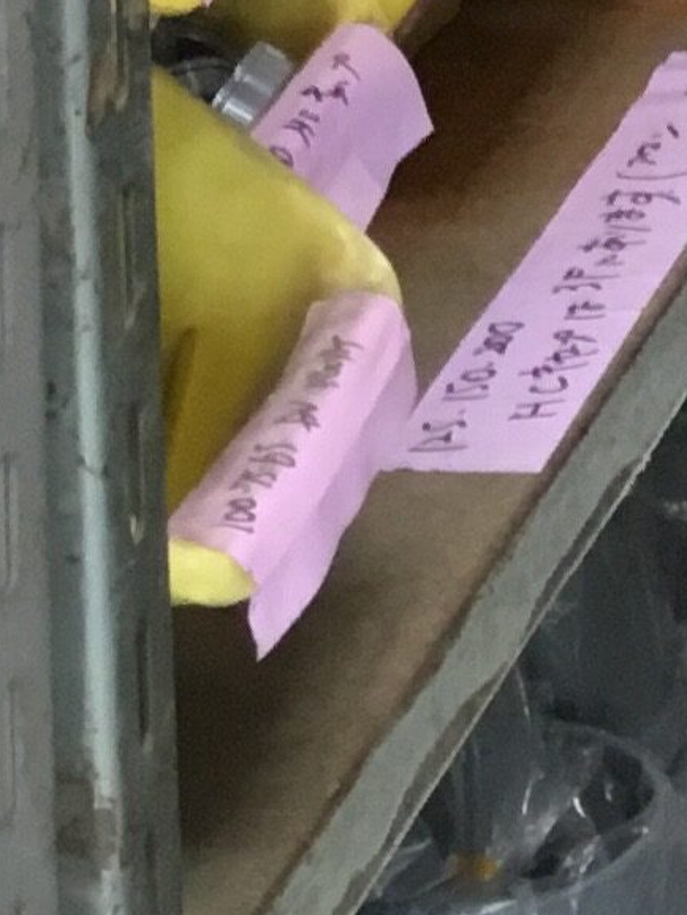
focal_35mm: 175
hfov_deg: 7.8
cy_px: -649
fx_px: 4627
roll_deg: +0.9
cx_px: 1725
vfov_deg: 10.7
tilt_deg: -11.2
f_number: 2.4
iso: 100
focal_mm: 3.3
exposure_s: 1/30
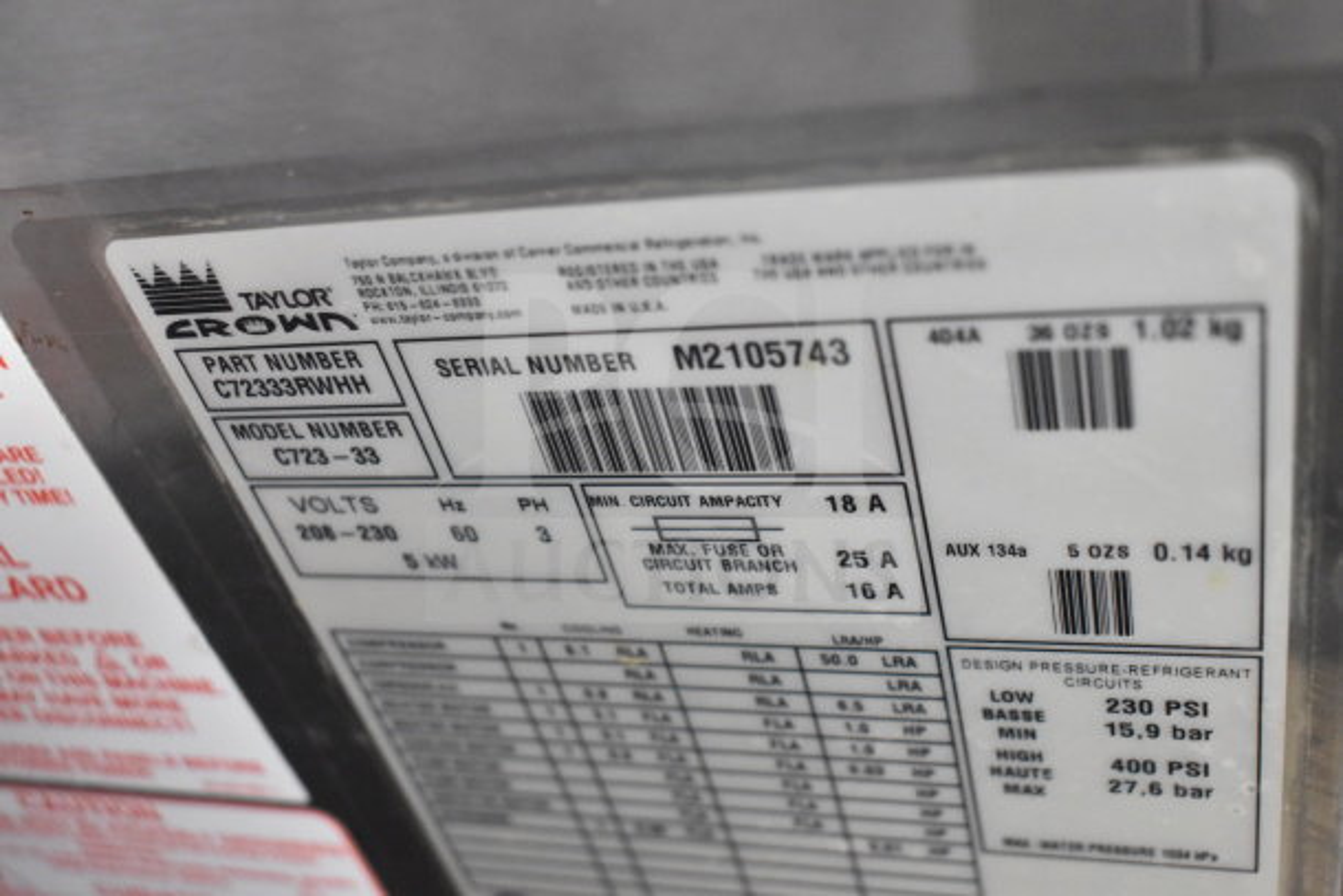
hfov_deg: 46.4
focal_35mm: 42
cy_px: 448
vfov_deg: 31.9
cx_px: 672
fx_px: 1567
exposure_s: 1/50
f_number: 4.2
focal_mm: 28
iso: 5000
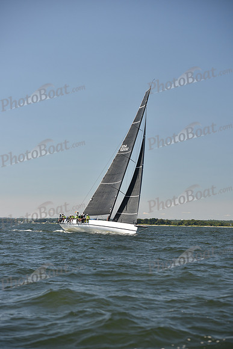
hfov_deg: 14.4
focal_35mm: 95
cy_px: 174
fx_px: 922
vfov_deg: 21.5
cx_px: 116
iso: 250
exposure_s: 1/800
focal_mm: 95
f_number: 4
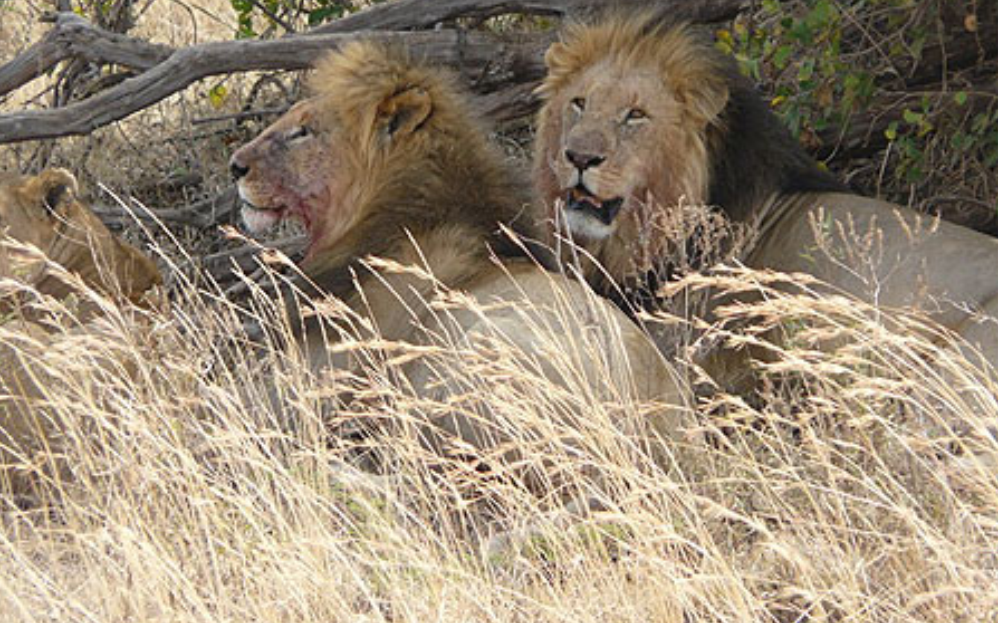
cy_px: 295
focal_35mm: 395
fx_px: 10739
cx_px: 498
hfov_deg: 5.3
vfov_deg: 3.3
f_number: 4
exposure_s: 1/200
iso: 100
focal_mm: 60.7
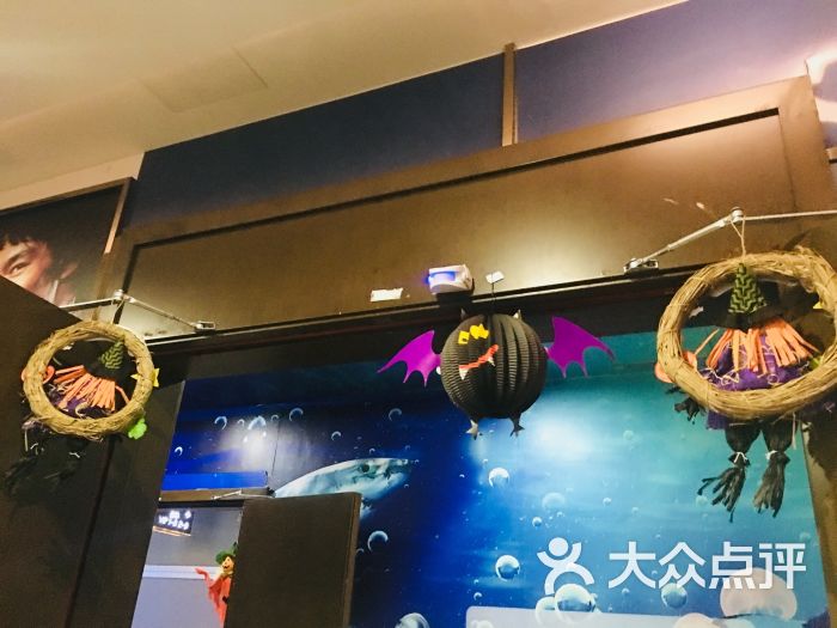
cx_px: 418
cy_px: 314
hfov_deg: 61.7
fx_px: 701
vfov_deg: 48.2
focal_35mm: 29
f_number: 2.2
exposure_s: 1/4
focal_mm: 4.15
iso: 200
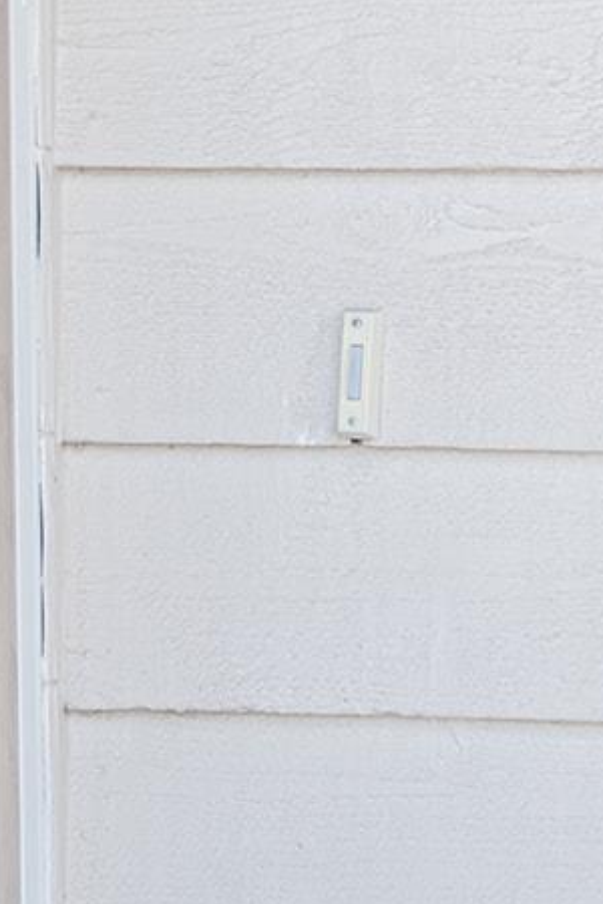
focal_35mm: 185
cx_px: 258
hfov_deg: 7.4
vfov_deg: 11.0
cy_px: -115
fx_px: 4648
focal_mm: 35
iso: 200
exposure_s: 1/640
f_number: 1.8
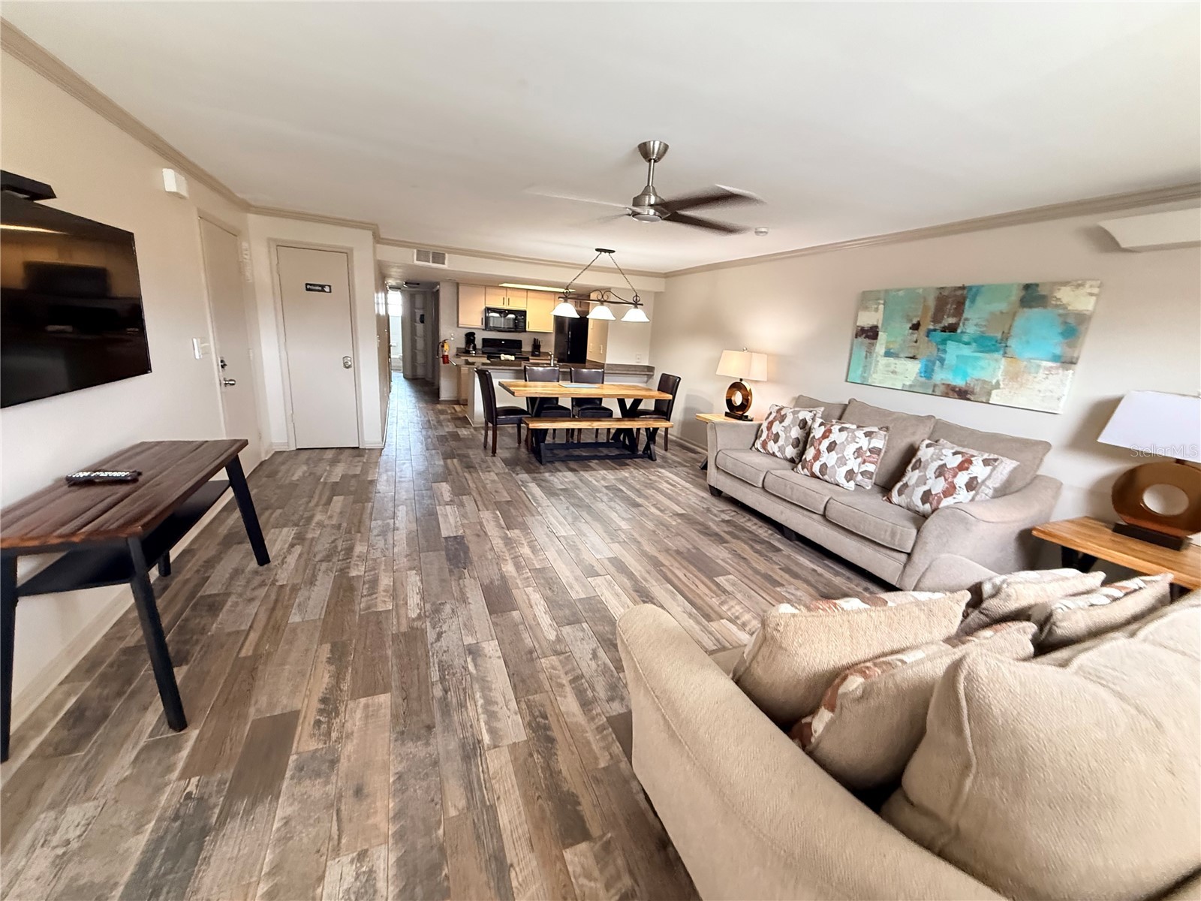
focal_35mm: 14
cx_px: 600
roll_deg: -1.2
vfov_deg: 85.7
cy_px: 450
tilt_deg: -10.9
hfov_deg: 102.1
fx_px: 486
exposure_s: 1/60
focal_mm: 2.22
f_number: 2.2
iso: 640
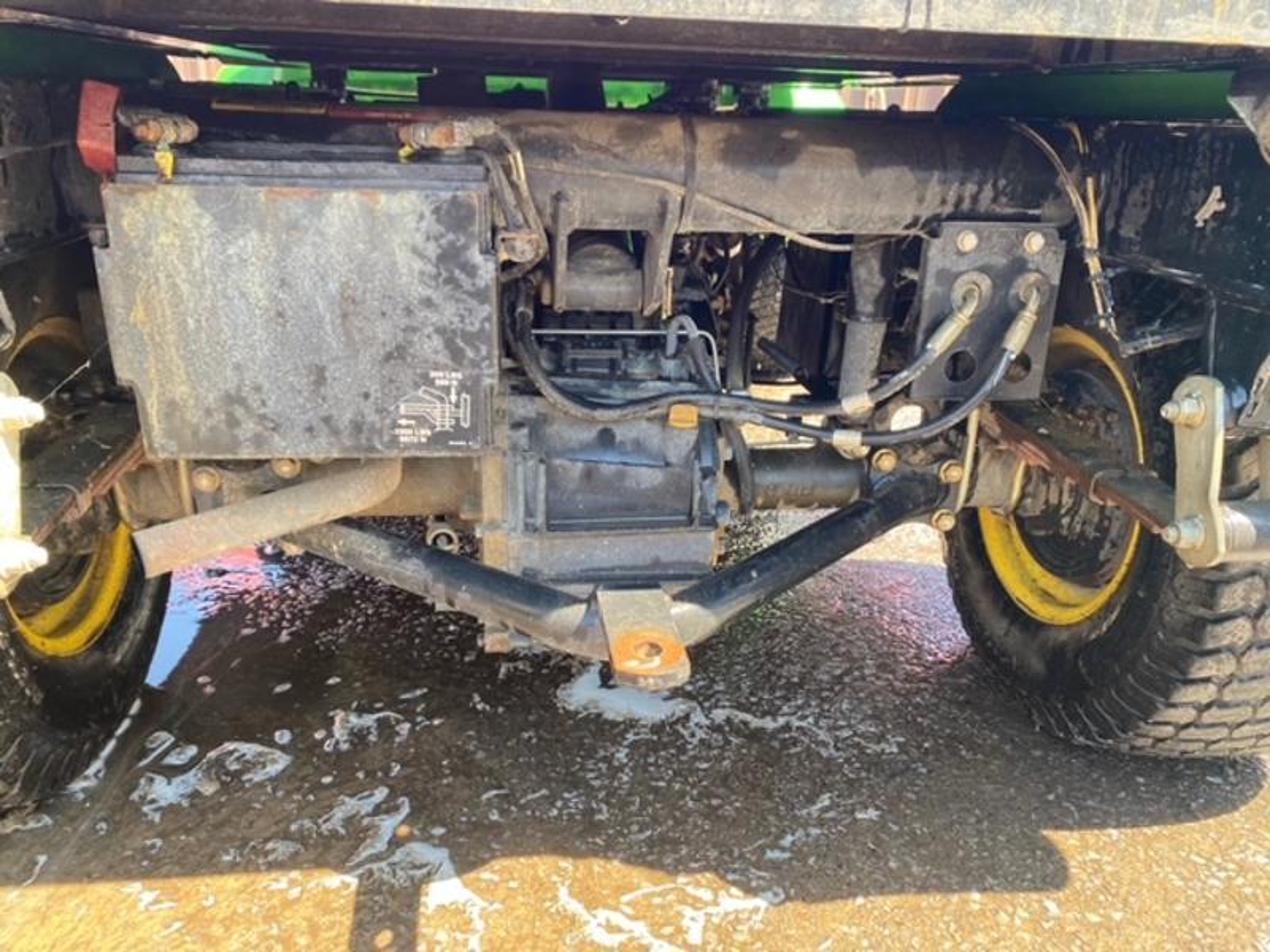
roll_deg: -1.4
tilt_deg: -19.9
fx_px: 954
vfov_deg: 53.1
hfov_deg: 67.3
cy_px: 476
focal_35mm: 26
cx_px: 635
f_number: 1.8
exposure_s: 1/122
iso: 50
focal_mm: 4.25
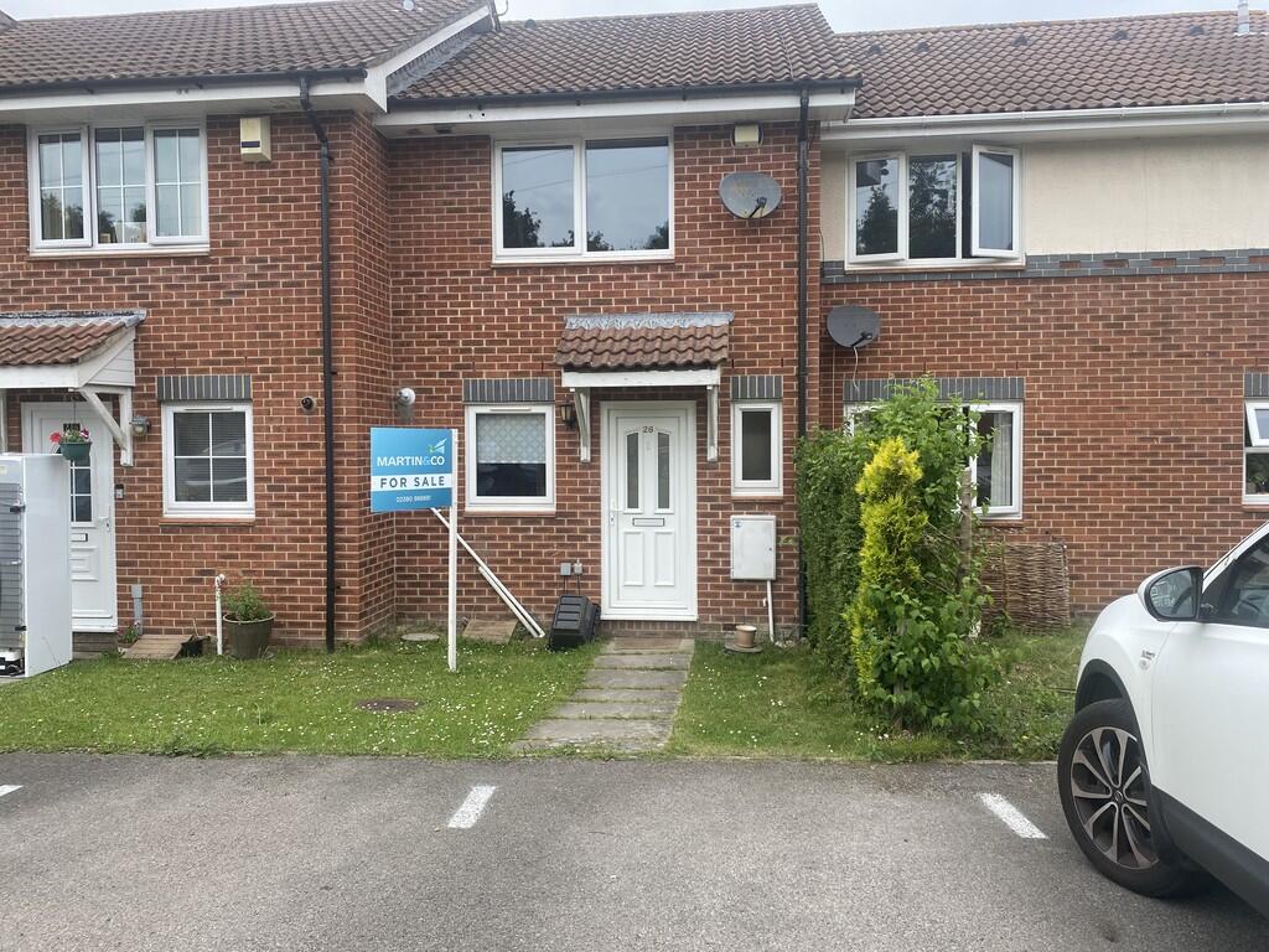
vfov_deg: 53.1
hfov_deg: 67.3
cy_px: 476
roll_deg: +0.9
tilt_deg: -3.1
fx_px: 953
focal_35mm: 26
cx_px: 634
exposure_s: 1/1147
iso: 32
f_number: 1.8
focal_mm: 4.25
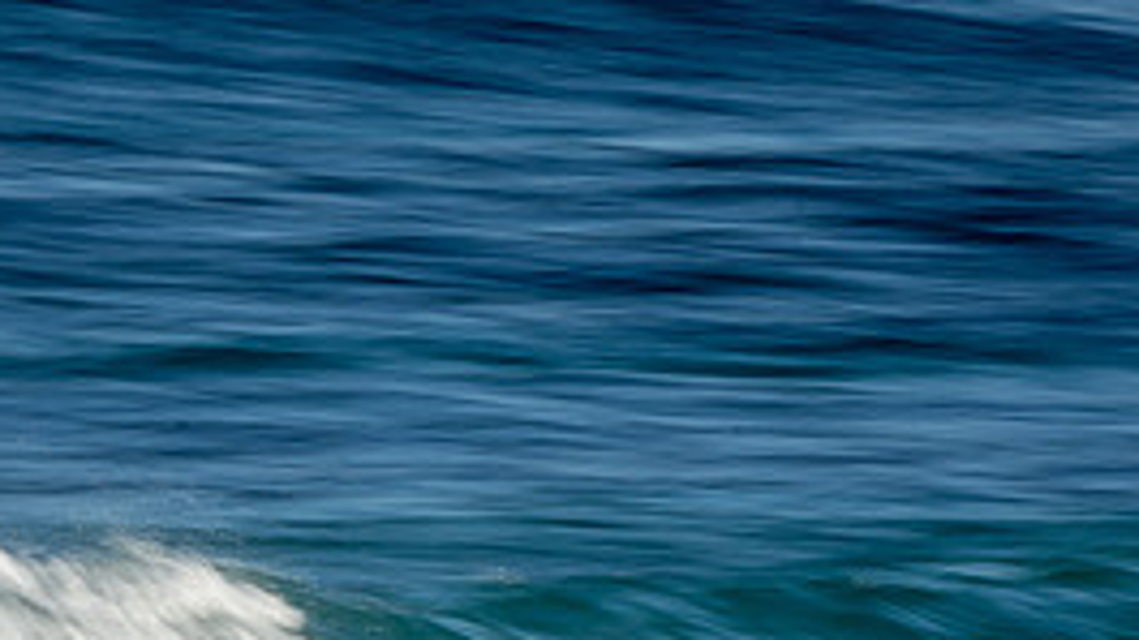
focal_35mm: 1374
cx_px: 473
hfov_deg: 1.6
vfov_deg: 0.9
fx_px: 41493
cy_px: 771
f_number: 29
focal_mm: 400
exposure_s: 1/20
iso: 100
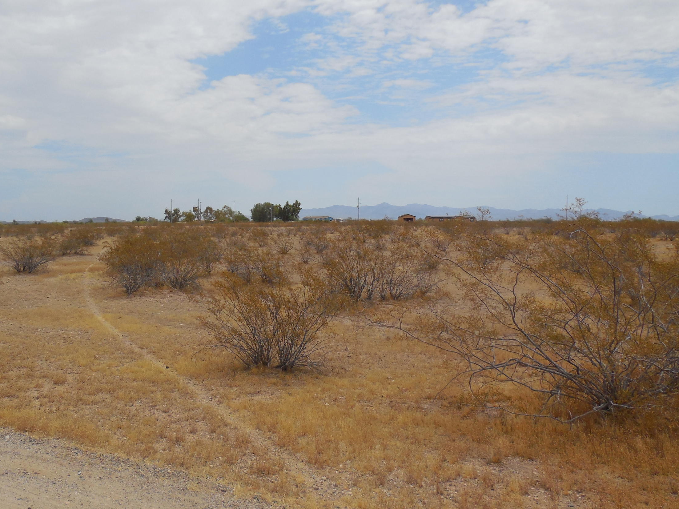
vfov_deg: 41.8
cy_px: 253
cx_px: 243
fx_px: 667
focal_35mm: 34
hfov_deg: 53.2
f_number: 6.2
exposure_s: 1/800
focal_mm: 4.5
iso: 125
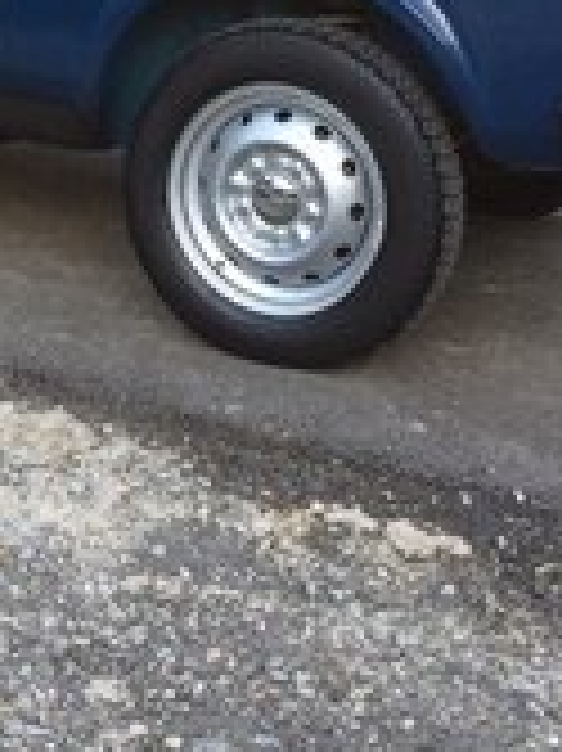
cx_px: 108
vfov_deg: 21.5
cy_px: -95
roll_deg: +0.5
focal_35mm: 86
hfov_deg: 17.0
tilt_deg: -7.8
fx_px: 1864
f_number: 2.2
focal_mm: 4.15
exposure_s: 1/137
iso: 32
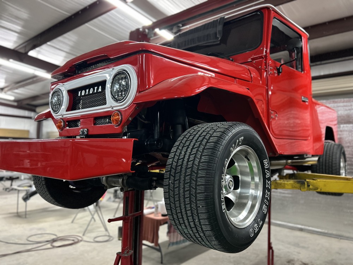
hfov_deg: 67.3
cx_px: 176
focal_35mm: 26
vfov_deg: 53.1
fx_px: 265
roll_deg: -1.0
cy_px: 132
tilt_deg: +2.9
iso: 400
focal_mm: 5.7
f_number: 1.5
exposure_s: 1/42
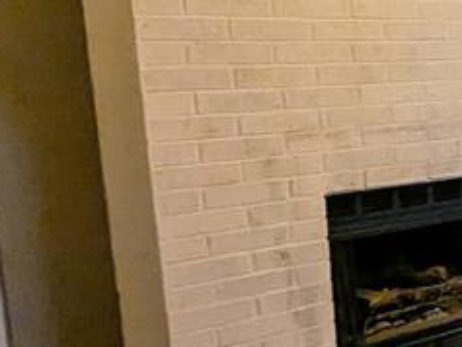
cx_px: 864
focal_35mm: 69
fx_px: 921
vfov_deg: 21.3
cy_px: 187
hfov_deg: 19.6
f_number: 2.2
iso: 153
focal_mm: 2.35
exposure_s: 1/60
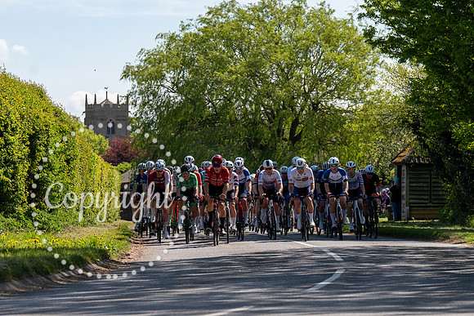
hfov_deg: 13.5
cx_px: 262
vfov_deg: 9.0
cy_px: 208
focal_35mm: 152
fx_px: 2002
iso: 200
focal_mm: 103
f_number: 5.6
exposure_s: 1/1000
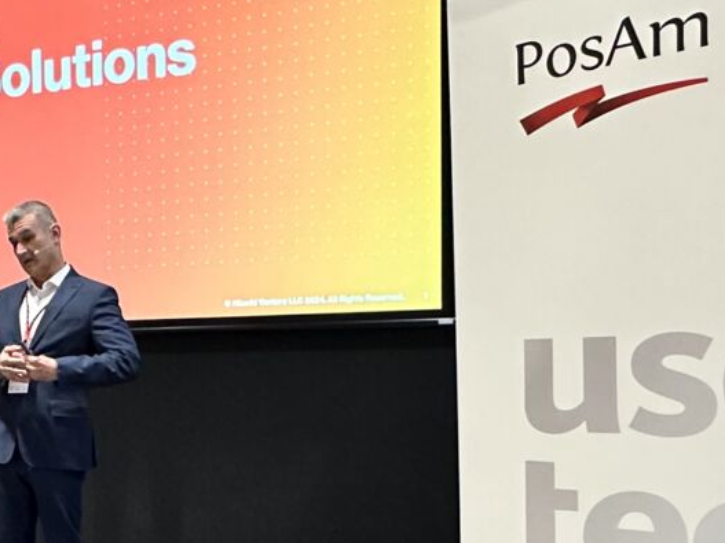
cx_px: 3
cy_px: 407
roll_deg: +1.1
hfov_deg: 34.2
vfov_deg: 28.1
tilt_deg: -1.3
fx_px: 1068
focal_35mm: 51
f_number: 2.2
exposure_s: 1/60
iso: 320
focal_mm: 2.22
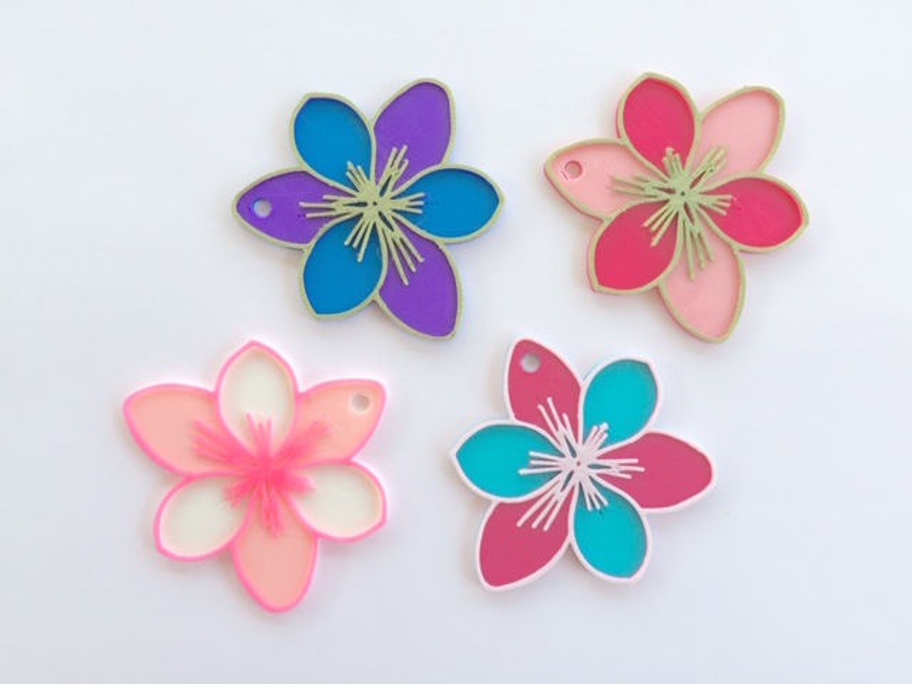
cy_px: 342
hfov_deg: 61.7
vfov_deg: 48.2
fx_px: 764
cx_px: 456
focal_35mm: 29
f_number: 2.2
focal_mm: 4.15
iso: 32
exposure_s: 1/155
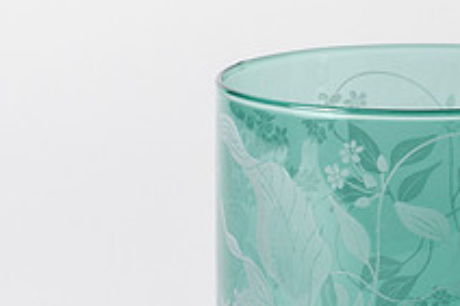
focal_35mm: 210
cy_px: 198
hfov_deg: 9.8
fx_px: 2681
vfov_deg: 6.5
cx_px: 414
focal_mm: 50
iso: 200
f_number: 16
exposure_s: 1/200
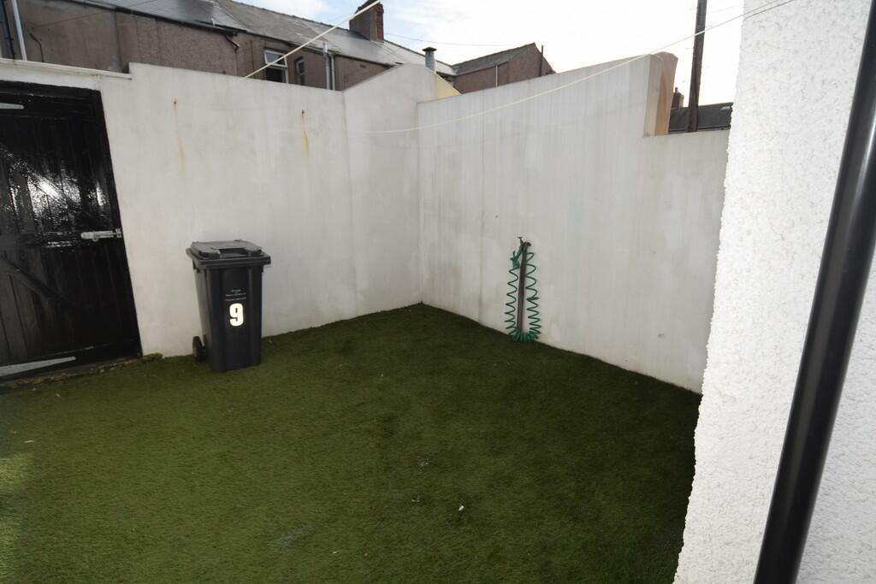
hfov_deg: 90.0
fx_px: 438
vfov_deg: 67.4
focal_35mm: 18
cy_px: 292
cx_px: 438
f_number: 6.3
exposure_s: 1/160
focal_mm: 12
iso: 100
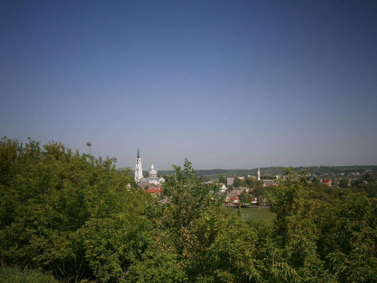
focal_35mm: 36
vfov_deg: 39.7
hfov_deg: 51.4
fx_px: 392
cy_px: 142
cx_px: 188
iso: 80
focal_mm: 6.4
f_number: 3.1
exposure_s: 1/2000
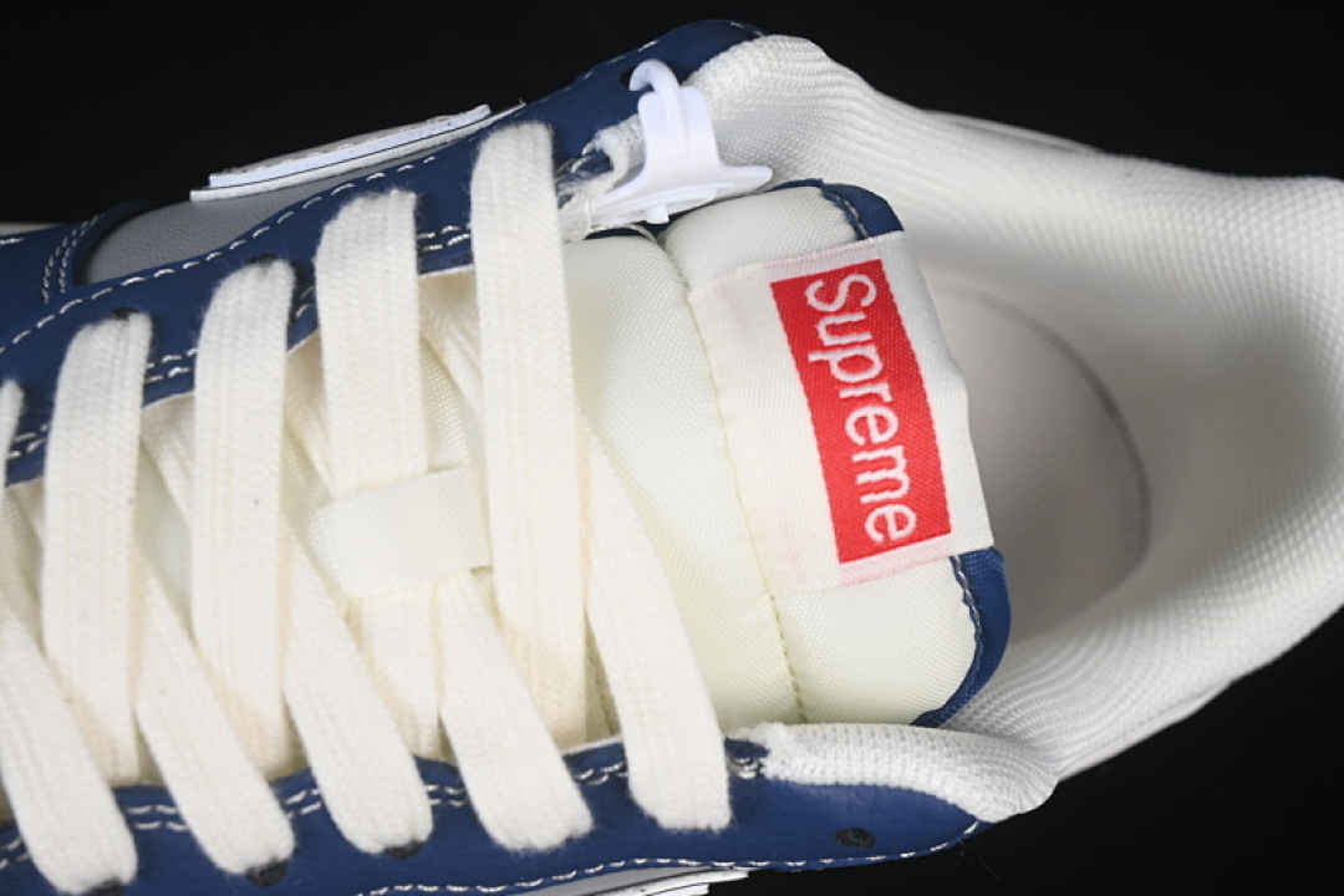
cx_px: 672
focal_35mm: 75
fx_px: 2800
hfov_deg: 27.0
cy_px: 448
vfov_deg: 18.2
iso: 160
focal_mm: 50
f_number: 7.1
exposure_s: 1/60
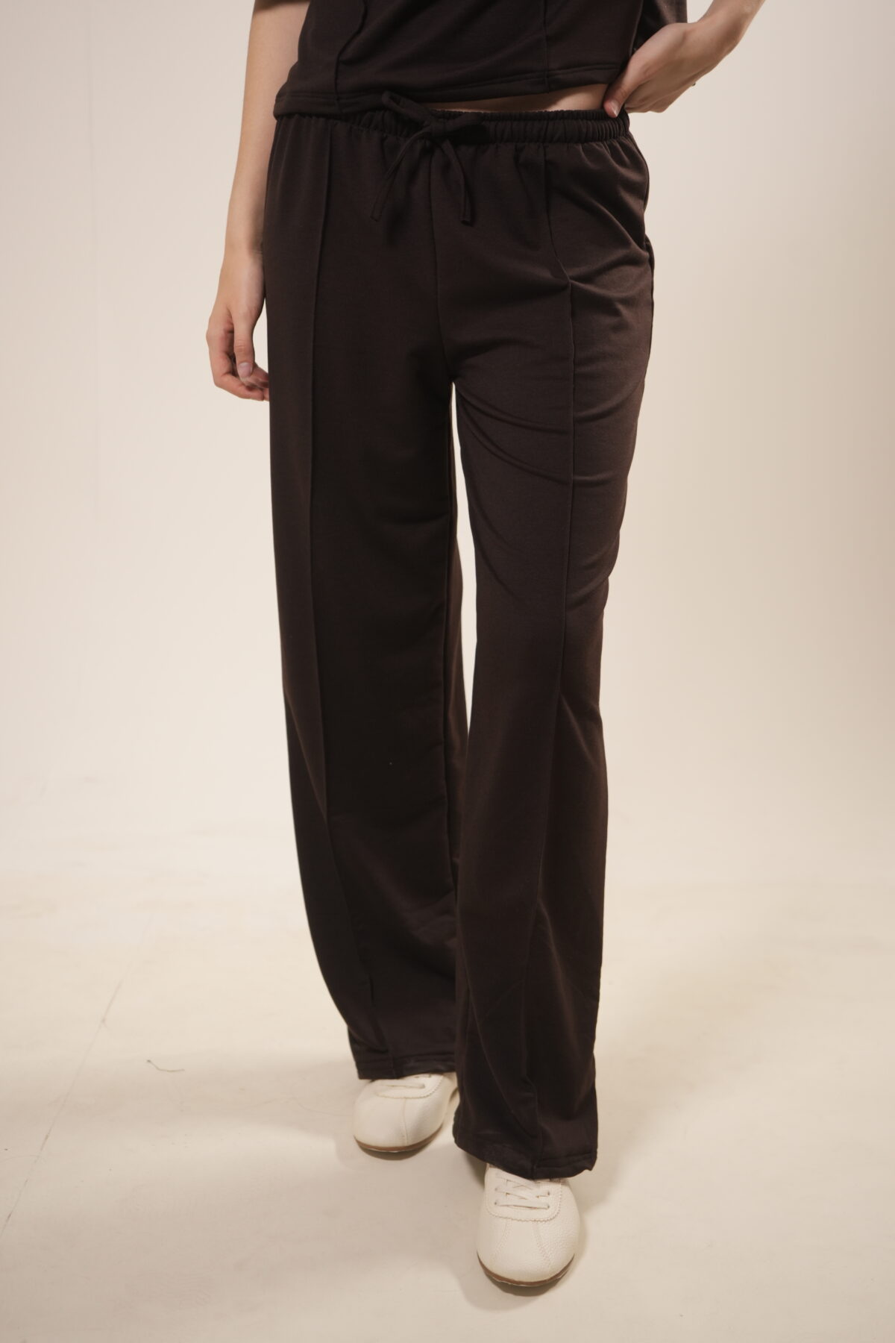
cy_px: 672
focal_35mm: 50
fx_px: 1864
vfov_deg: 39.6
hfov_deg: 27.0
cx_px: 448
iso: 640
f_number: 3.2
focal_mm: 50
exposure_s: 1/100
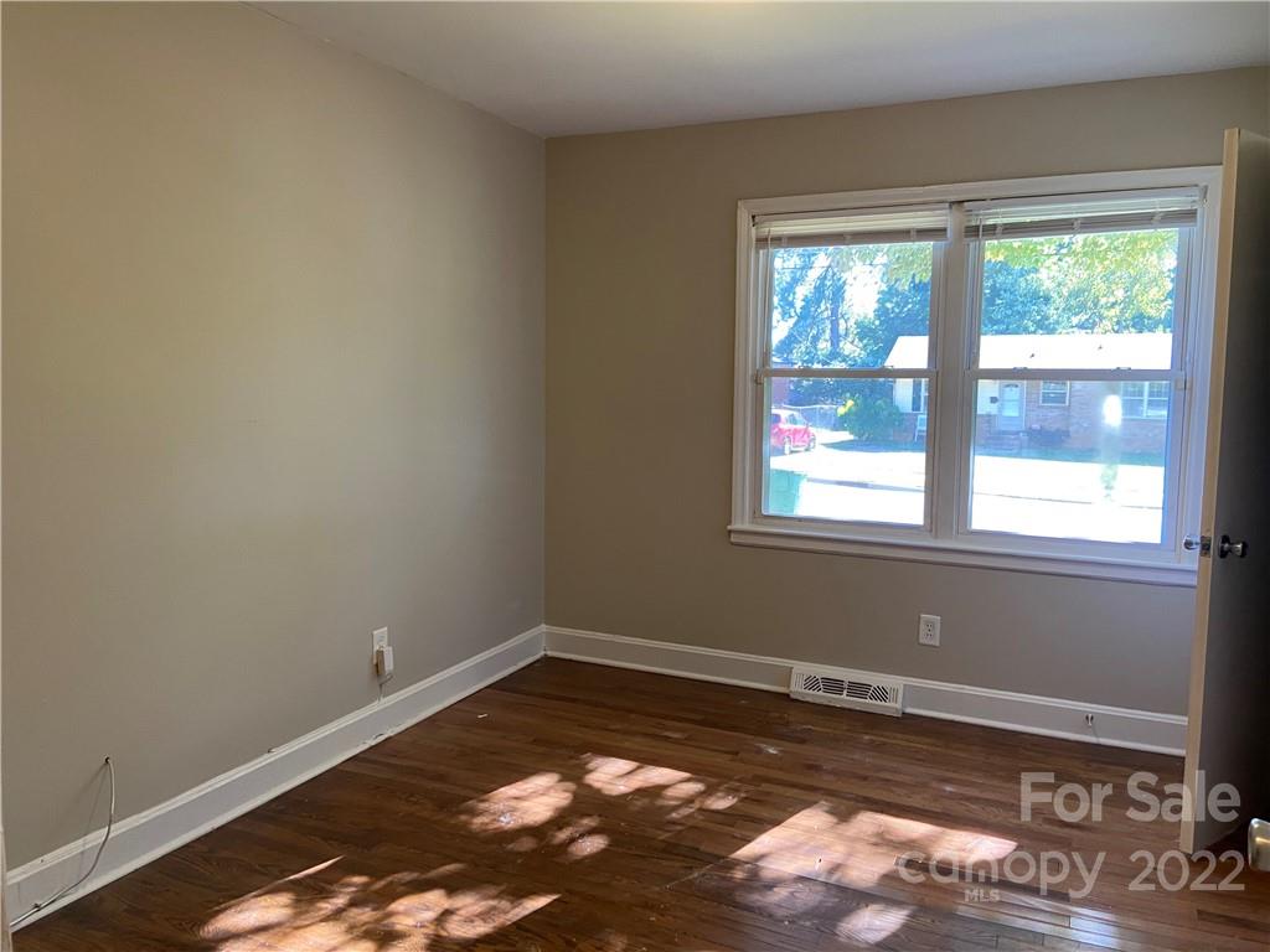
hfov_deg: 67.3
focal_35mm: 26
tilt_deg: -5.5
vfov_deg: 53.1
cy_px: 476
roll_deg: -0.5
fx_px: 954
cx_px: 635
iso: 125
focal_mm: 4.25
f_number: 1.8
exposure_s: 1/94
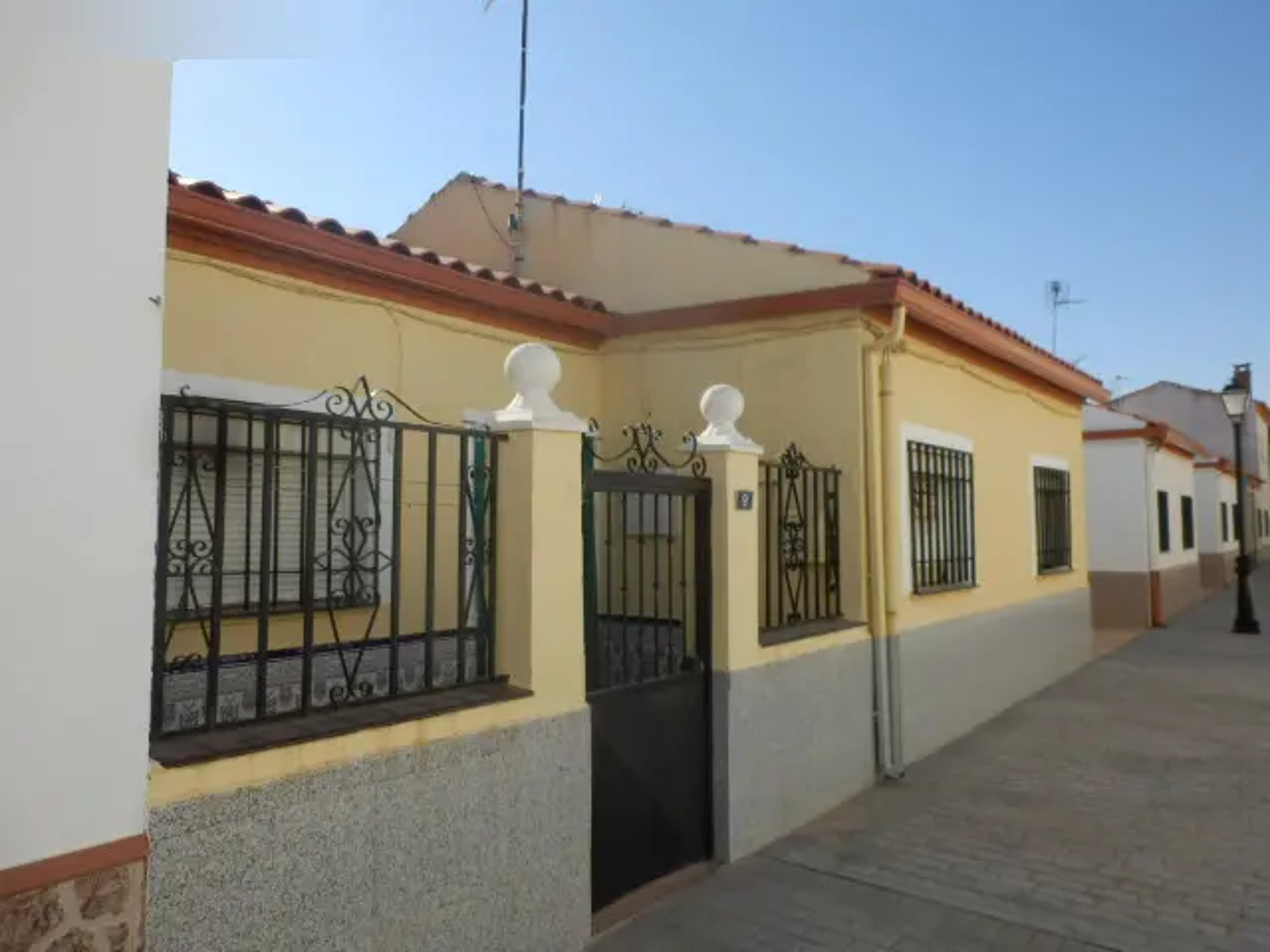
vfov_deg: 56.8
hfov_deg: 71.6
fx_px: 881
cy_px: 476
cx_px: 635
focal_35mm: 24
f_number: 7.9
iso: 80
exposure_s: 1/160
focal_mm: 4.2
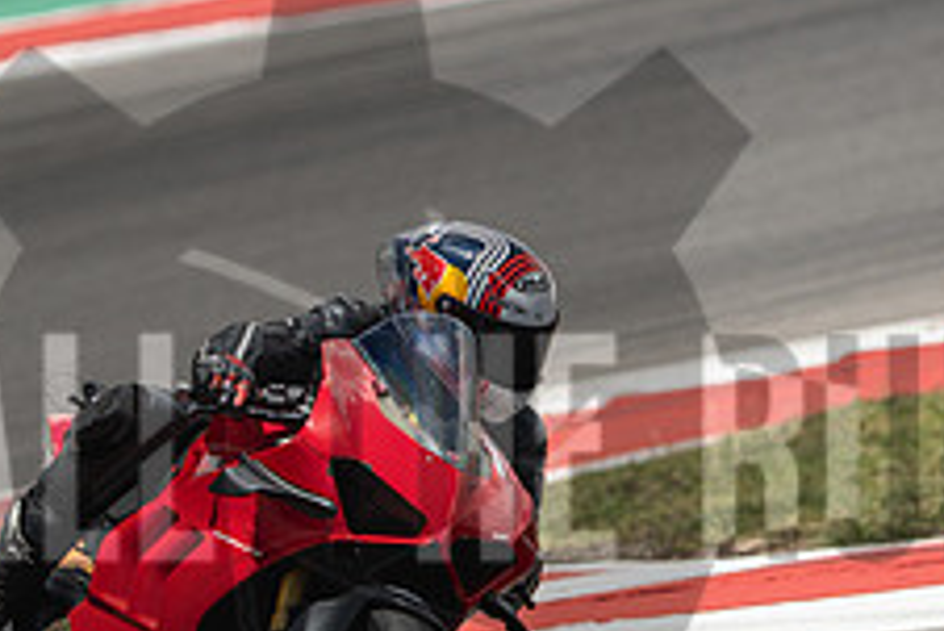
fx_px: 20177
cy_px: 453
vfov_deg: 1.8
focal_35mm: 769
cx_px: 347
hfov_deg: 2.7
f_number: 2.8
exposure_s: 1/2000
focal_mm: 200
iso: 125
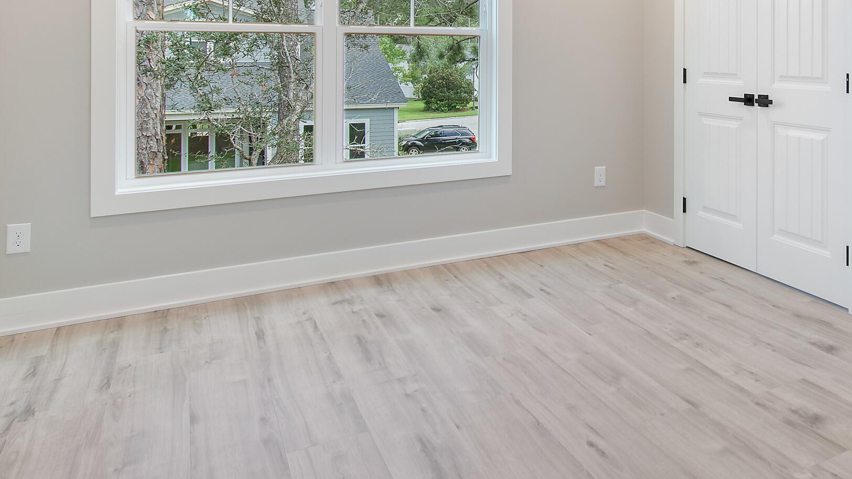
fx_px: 655
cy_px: 53
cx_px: 602
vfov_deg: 37.7
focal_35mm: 29
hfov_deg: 63.5
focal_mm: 10
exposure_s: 1/8
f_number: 4.5
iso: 100
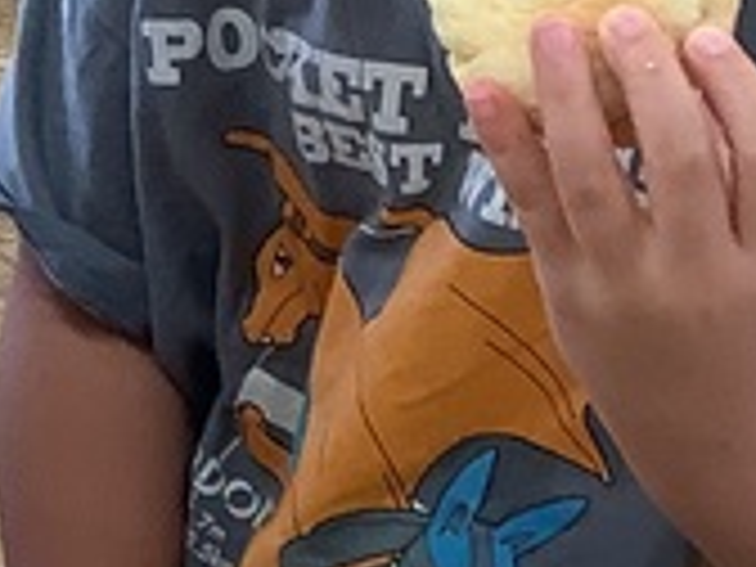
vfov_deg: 8.1
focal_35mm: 184
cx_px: -423
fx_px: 4018
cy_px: 207
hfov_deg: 10.3
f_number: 2.4
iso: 80
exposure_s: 1/60
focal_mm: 3.3
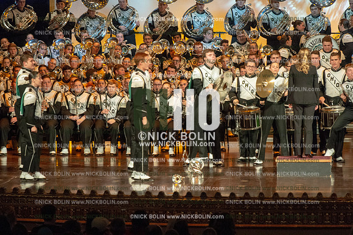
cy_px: 118
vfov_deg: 6.9
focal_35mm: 200
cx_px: 176
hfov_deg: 10.3
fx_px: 1960
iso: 8000
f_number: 5.6
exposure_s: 1/320
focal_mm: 200
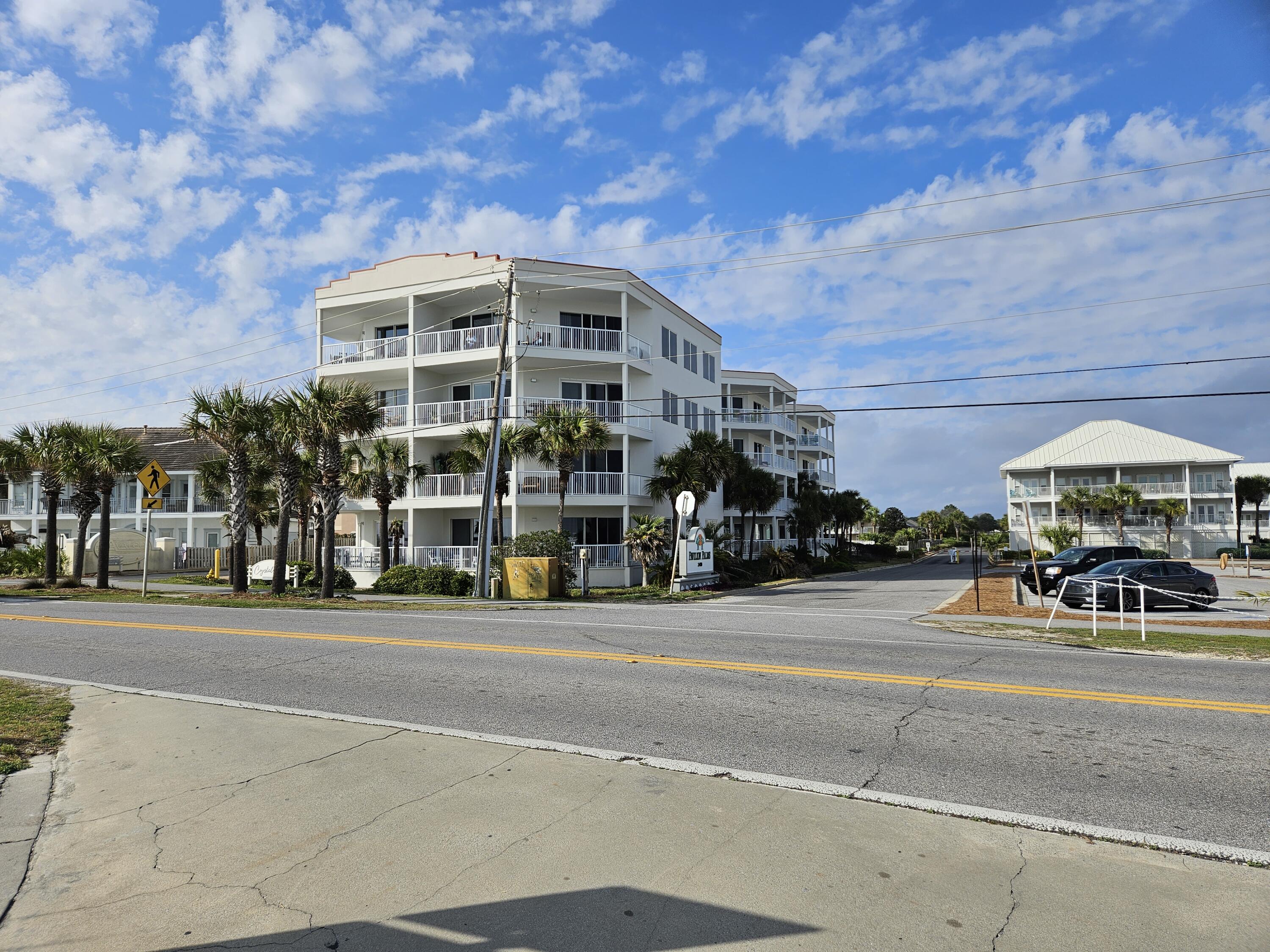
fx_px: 844
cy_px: 476
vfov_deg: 58.9
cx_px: 635
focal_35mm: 23
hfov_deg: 73.9
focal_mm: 5.4
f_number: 1.8
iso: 25
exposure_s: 1/2782
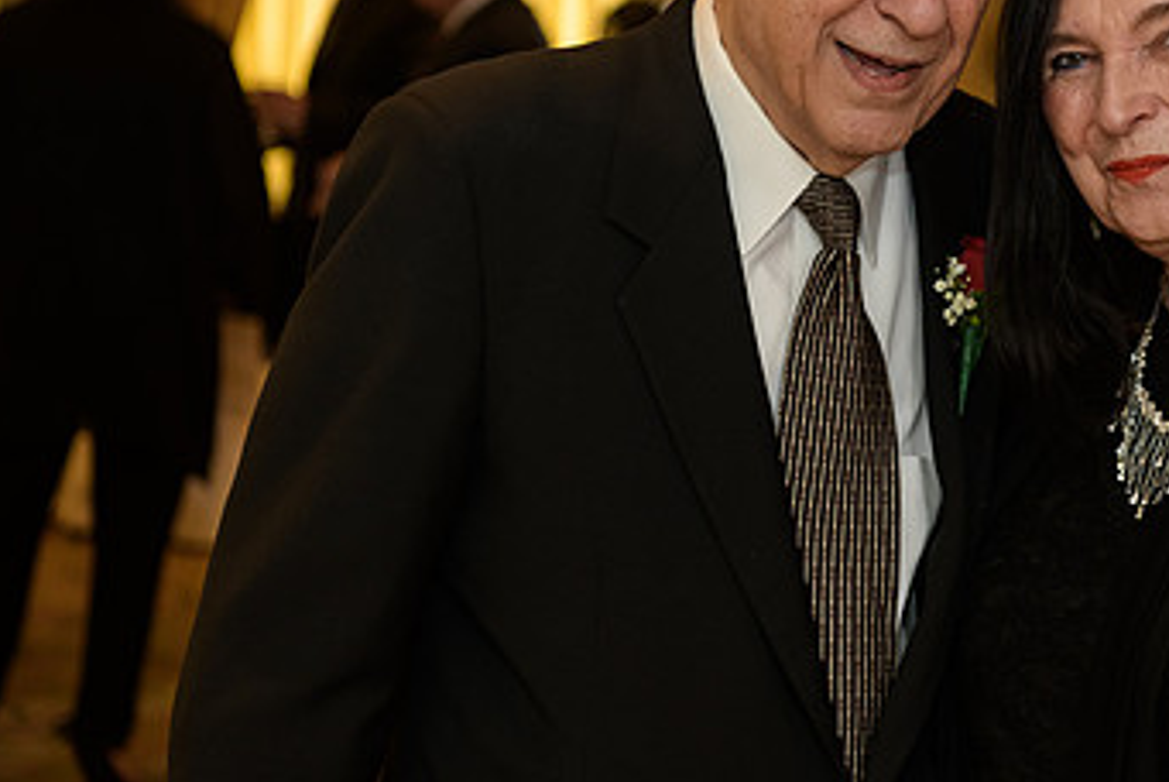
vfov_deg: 13.4
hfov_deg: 19.7
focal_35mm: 102
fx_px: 3315
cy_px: 266
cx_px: 977
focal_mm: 60
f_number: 3.2
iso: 1000
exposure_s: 1/125
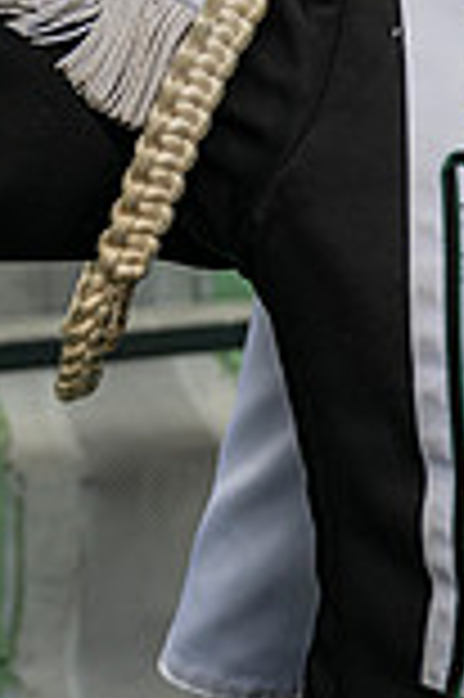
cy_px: 70
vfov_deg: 22.1
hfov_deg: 12.9
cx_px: 973
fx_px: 1744
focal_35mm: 90
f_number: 2.8
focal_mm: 24
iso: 160
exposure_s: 1/500
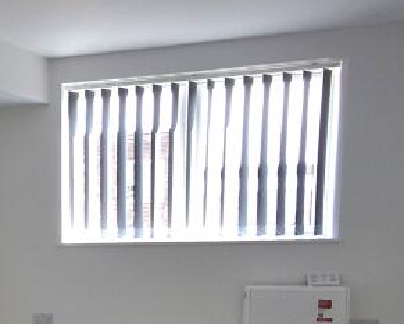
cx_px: -68
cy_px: 289
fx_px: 658
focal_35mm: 55
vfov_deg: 26.7
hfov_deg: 29.8
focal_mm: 1.64
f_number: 2.2
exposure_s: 1/100
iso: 40
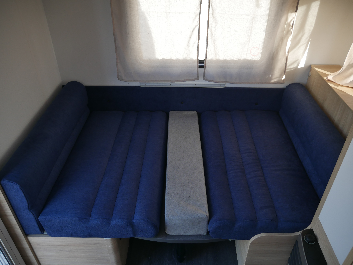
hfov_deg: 63.4
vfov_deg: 49.8
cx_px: 176
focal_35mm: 28
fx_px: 286
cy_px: 132
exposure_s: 1/125
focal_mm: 14
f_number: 3.5
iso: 200
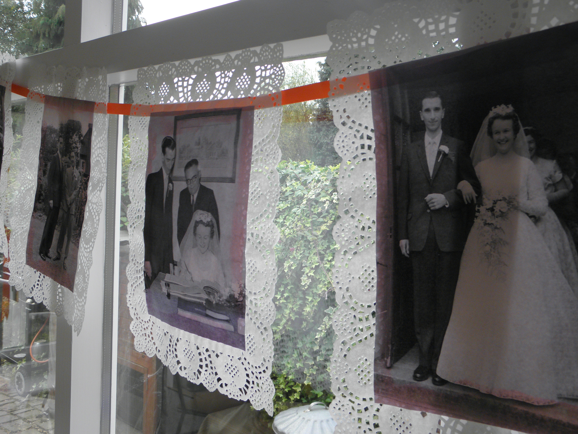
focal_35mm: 36
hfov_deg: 51.4
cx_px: 289
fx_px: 601
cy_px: 217
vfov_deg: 39.7
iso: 100
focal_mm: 6.4
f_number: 3.7
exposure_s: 1/125
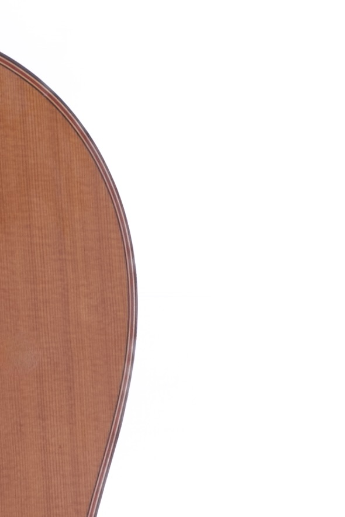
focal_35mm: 421
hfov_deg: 3.2
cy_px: 21
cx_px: -303
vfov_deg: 4.9
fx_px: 6051
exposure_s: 1/50
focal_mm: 66
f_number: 22
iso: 100
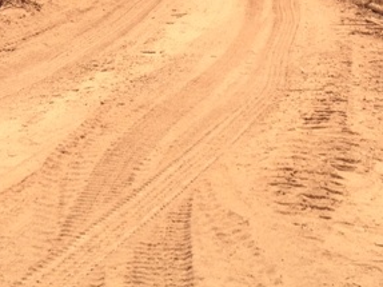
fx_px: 1382
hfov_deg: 15.8
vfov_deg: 11.2
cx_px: 159
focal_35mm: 125
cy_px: -182
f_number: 2.4
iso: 50
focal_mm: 4.28
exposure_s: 1/1577
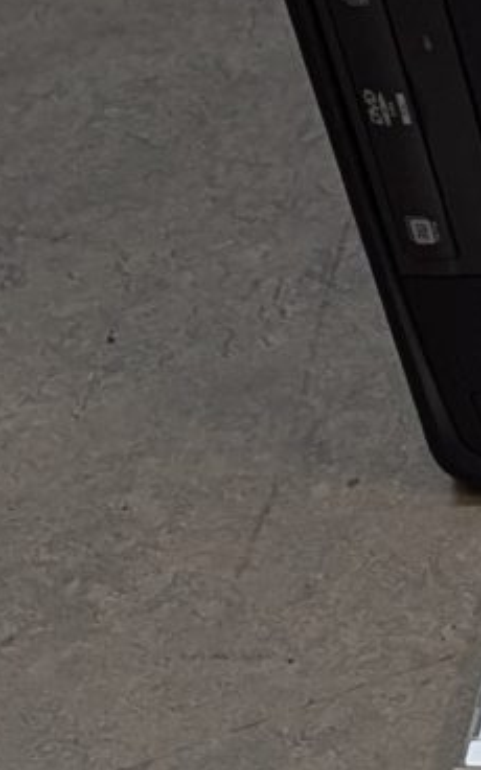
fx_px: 3712
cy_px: 1084
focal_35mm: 177
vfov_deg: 11.4
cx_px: 1861
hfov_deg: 6.2
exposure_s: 1/100
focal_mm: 6.81
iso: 216
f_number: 1.85
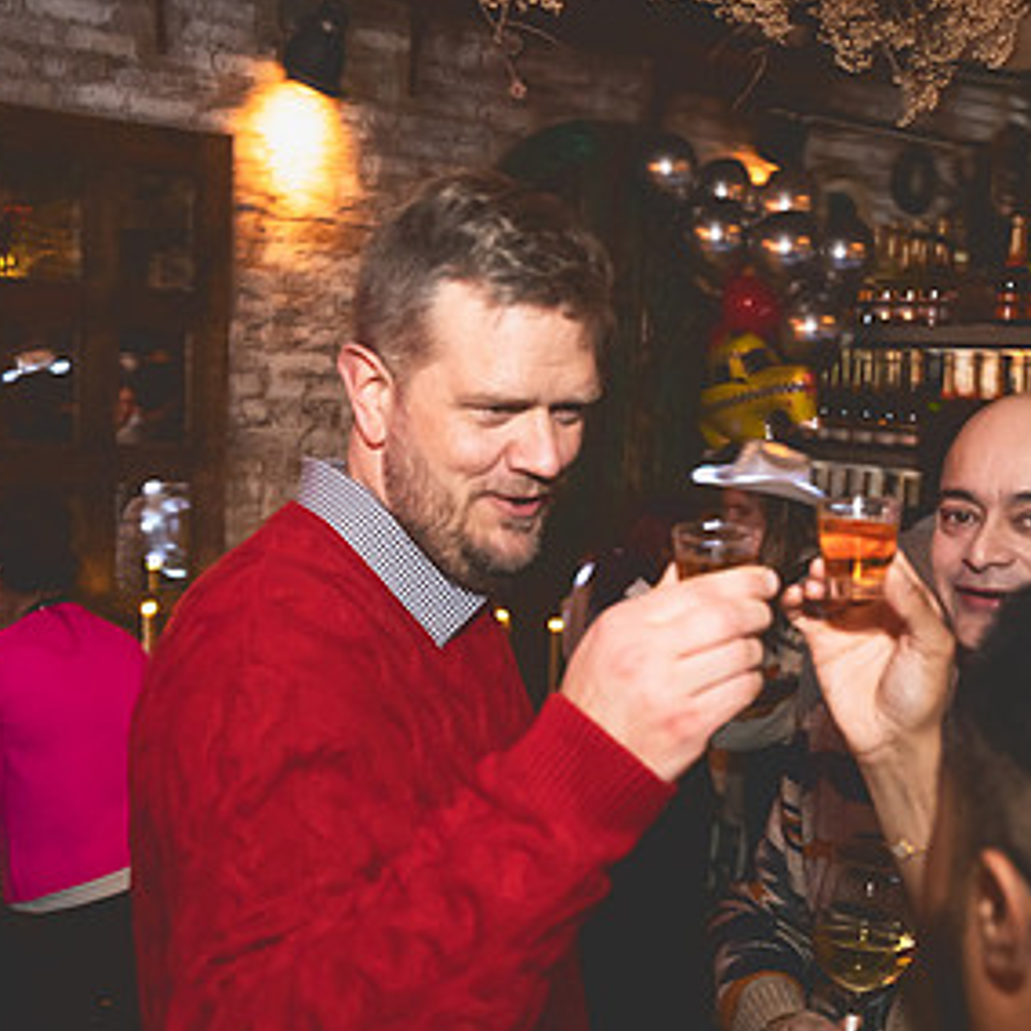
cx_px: 505
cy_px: 641
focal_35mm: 45
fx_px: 1516
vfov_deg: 37.3
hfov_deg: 37.6
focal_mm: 24
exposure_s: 1/100
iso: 3200
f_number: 3.2
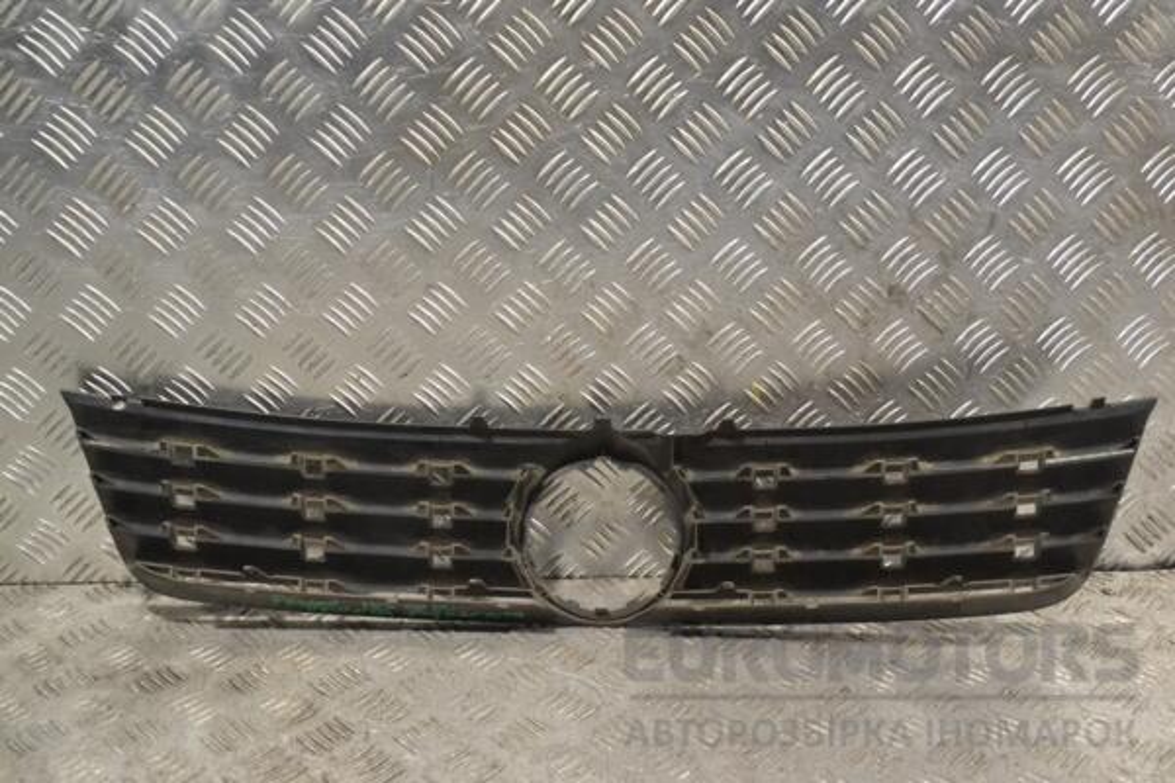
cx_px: 588
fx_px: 1420
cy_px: 392
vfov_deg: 30.8
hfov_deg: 45.0
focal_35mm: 44
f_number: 8
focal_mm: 29
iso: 3200
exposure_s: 1/250
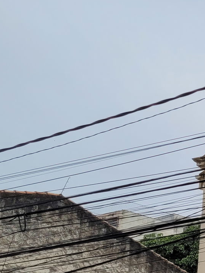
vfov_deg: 20.9
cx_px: 339
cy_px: 209
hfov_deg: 14.4
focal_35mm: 93
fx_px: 734
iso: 40
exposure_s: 1/4993
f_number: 1.8
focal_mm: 5.4
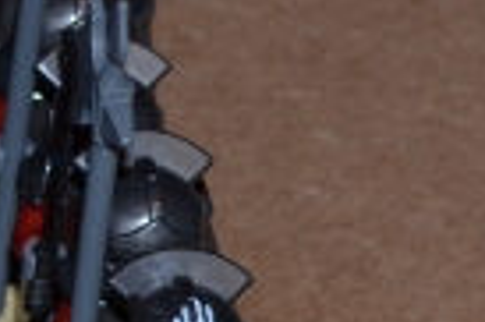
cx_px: -920
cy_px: 260
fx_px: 5181
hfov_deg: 5.1
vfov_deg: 3.6
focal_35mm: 385
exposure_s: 1/60
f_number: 8
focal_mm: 44
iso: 100
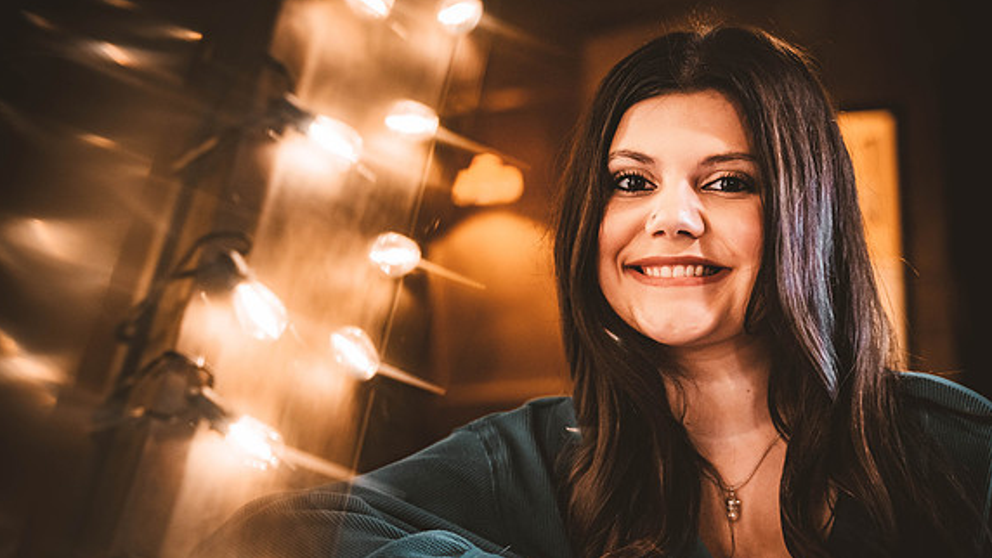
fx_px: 1342
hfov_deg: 40.6
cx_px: 493
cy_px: 323
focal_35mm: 51
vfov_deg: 23.5
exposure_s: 1/125
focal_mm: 48
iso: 1600
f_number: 2.8
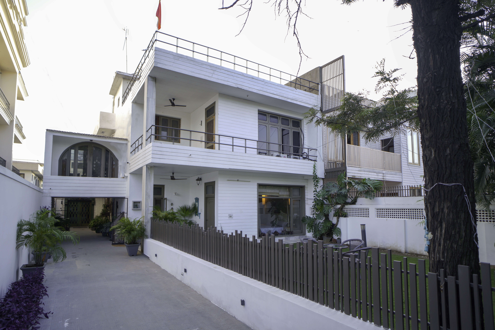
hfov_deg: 90.0
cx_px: 248
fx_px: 248
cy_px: 165
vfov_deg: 67.4
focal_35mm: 18
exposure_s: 1/100
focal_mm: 18
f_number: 2.8
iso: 64
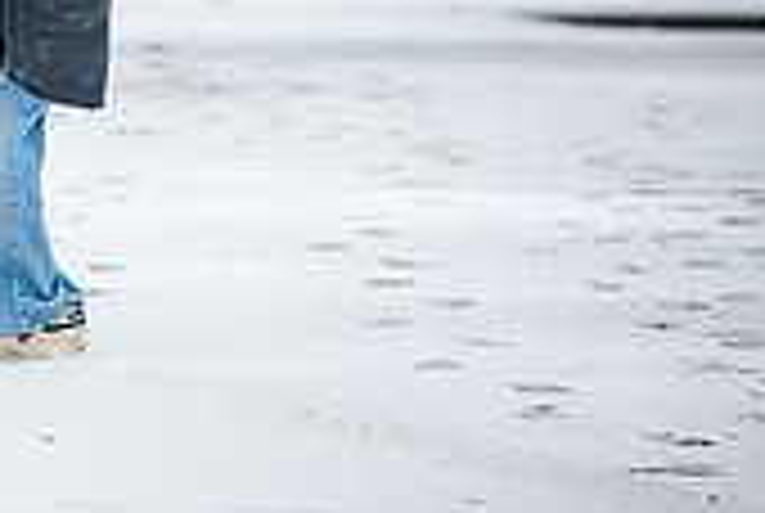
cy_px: -38
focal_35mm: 596
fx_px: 12687
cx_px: -513
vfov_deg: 2.3
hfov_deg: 3.4
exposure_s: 1/200
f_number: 4
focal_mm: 175
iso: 320
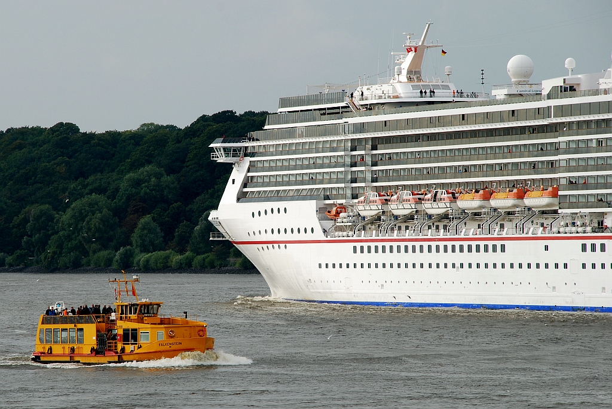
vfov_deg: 6.8
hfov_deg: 10.1
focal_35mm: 202
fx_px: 3446
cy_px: 204
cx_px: 306
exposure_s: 1/250
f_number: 10
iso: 200
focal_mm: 135
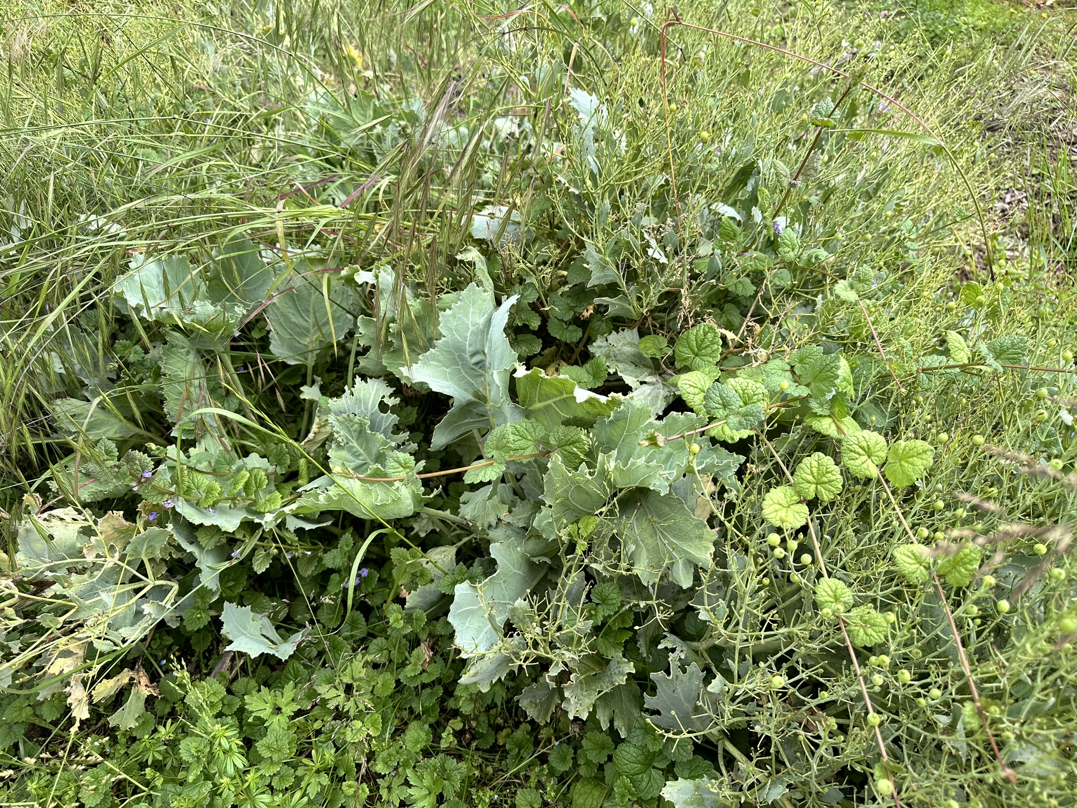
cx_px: 538
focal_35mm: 24
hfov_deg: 71.6
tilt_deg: -32.4
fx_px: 747
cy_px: 404
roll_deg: +3.0
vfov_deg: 56.8
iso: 80
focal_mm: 6.86
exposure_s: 1/352
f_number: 1.78
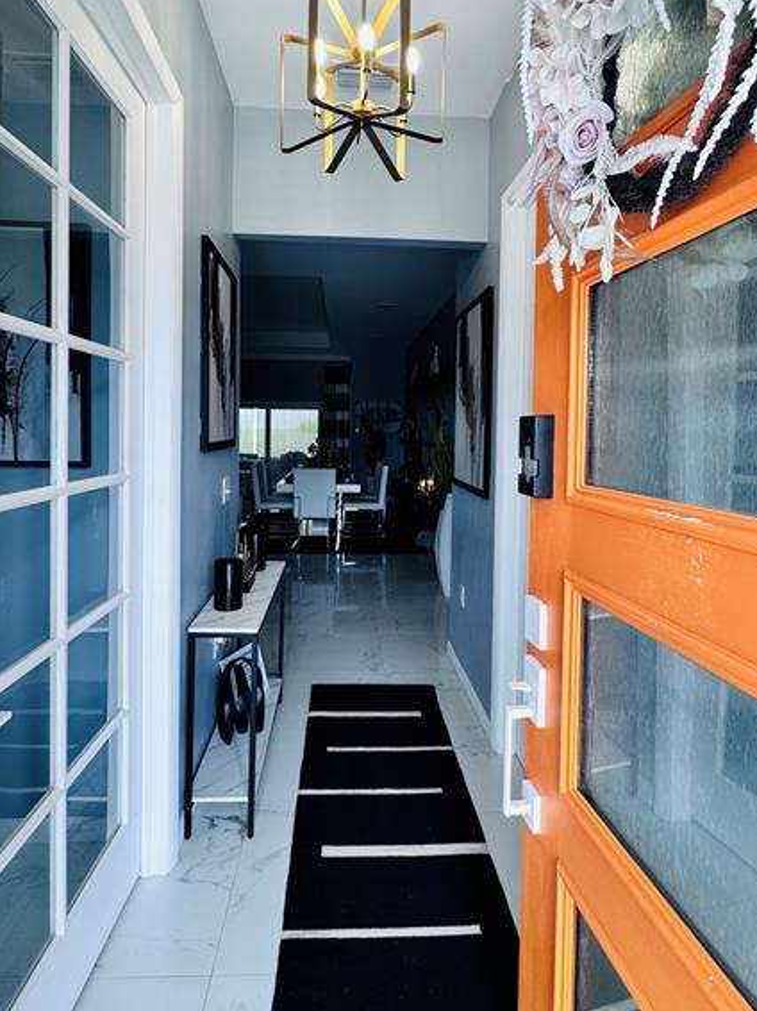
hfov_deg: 68.6
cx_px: 370
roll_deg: -0.6
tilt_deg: -1.0
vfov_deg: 84.3
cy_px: 441
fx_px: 554
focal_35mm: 19
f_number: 2.2
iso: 80
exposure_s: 1/120
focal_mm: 2.22
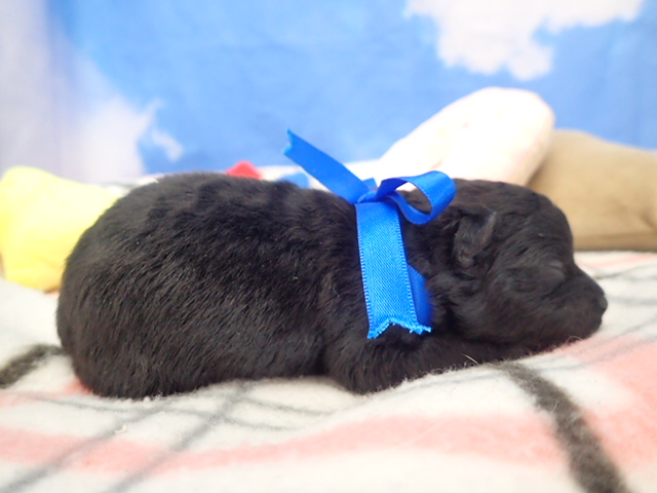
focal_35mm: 25
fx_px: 474
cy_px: 246
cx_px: 328
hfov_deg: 69.4
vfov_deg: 54.9
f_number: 2
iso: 400
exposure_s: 1/60
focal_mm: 4.5
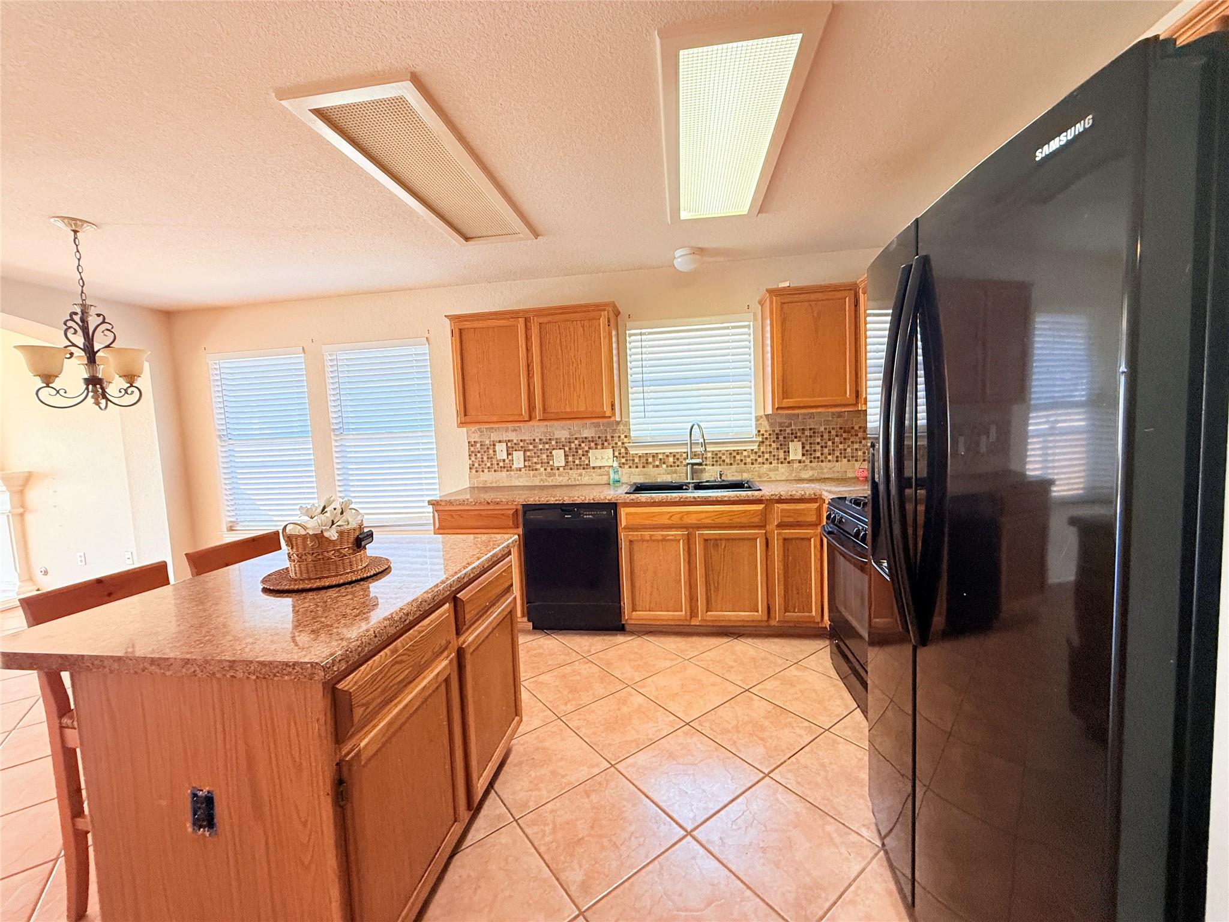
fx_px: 497
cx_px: 614
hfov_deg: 102.1
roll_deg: +2.7
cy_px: 461
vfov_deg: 85.7
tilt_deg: -4.1
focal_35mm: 14
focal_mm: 2.22
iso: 320
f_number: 2.2
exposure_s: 1/60
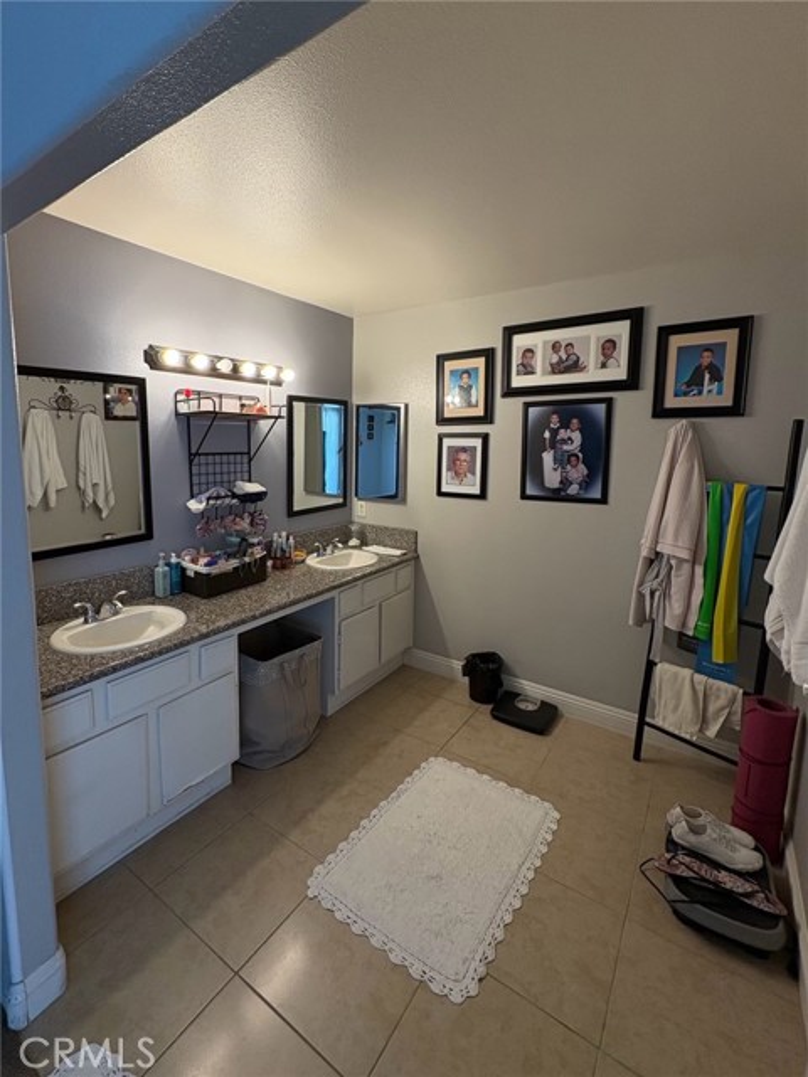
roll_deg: -0.9
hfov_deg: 85.7
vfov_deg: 102.1
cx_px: 404
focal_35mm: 14
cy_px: 538
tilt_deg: -6.5
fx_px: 436
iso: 160
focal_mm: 2.22
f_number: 2.2
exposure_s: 1/120
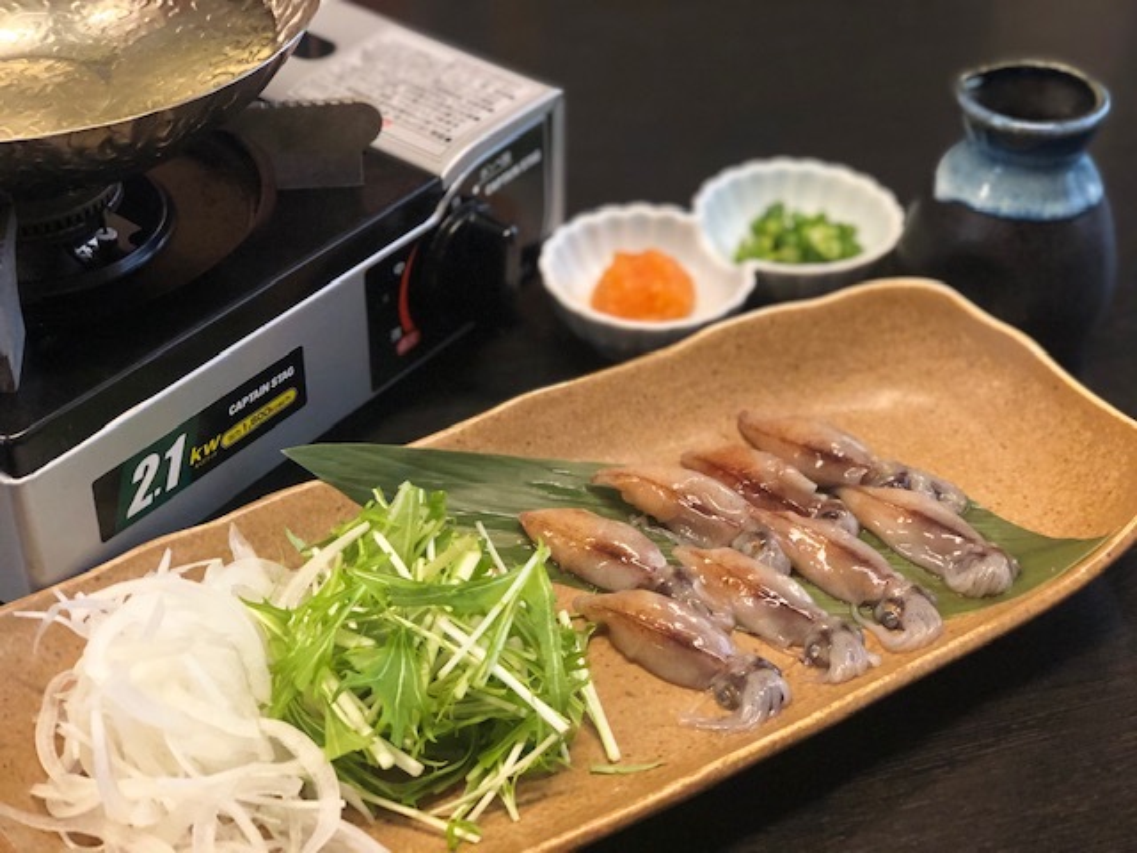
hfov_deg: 33.8
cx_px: 568
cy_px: 426
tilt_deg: -38.8
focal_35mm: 57
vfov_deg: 25.7
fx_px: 1872
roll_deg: -0.9
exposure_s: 1/30
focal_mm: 6.6
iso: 500
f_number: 2.8
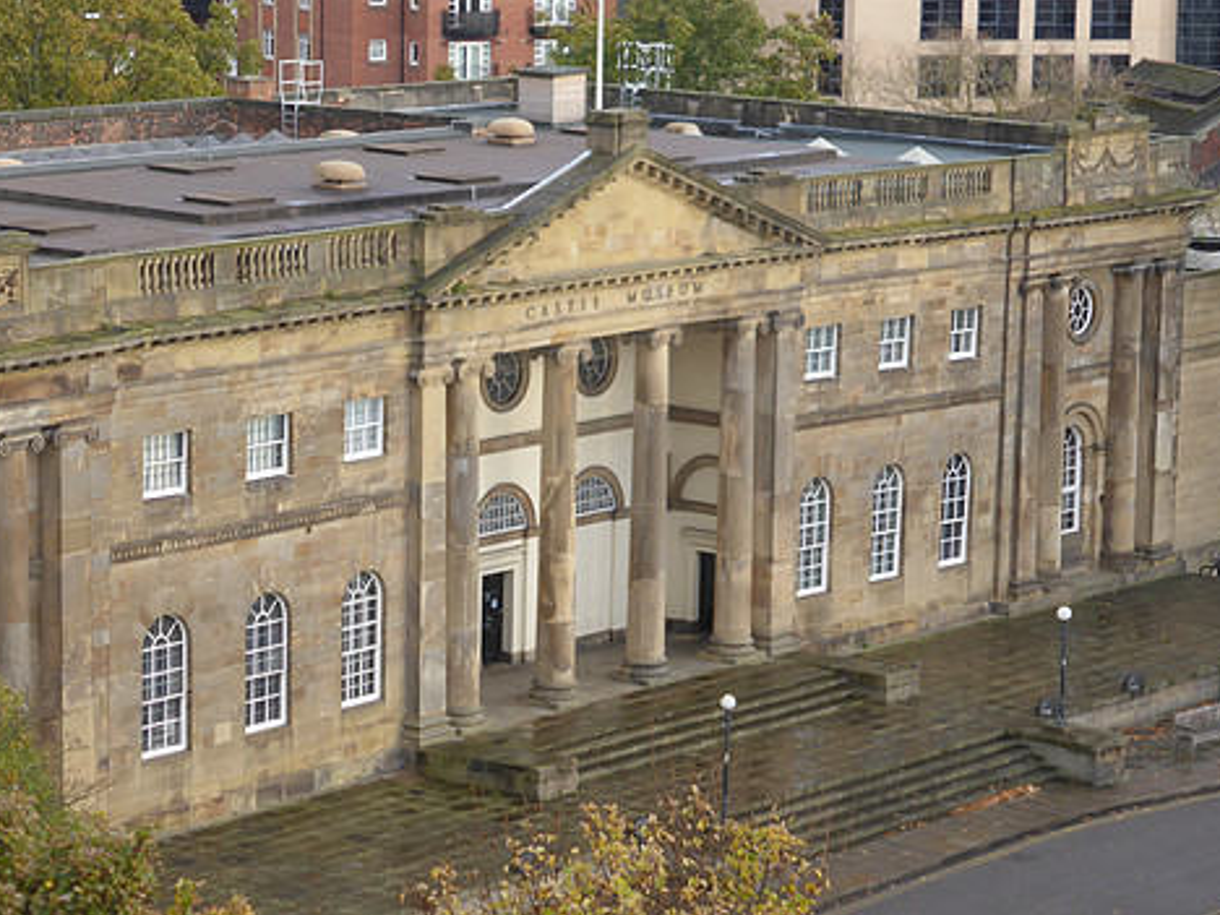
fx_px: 4546
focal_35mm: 129
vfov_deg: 11.5
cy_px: 377
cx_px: 660
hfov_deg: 15.3
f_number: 5.3
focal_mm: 17.1
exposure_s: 1/80
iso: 100
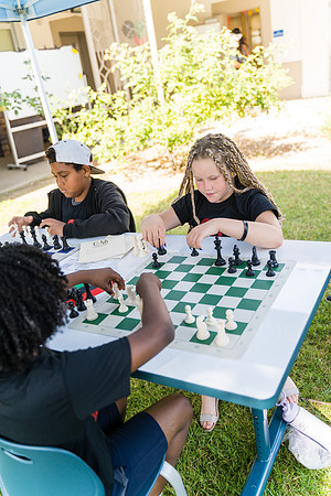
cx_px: 166
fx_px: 441
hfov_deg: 41.1
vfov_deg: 58.7
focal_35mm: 32
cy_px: 248
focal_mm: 32
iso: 200
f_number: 2.8
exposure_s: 1/320
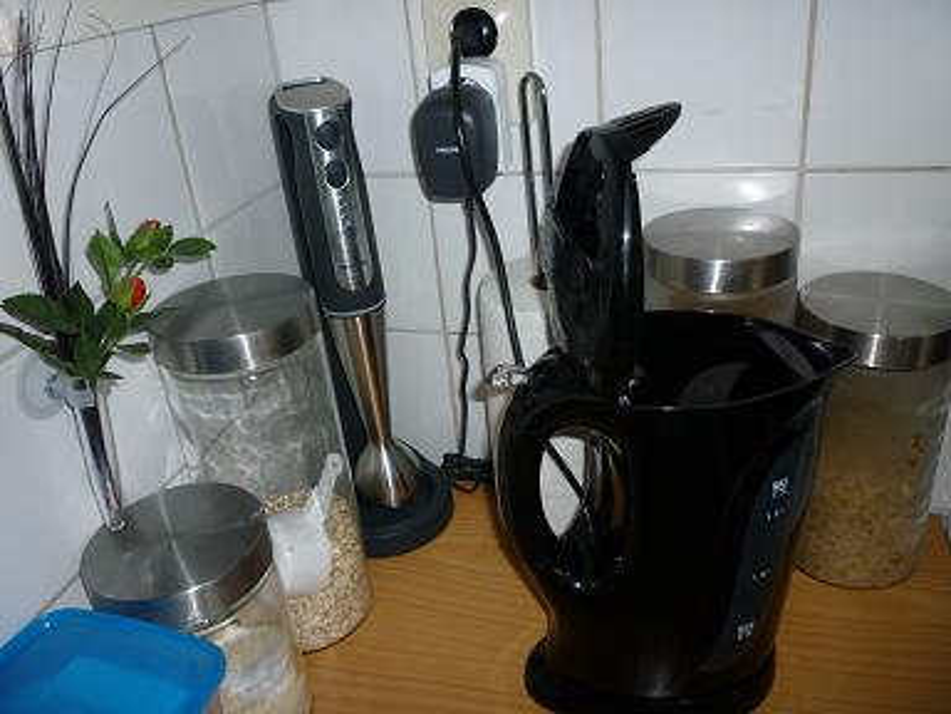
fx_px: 797
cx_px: 476
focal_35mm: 29
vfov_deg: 48.2
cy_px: 357
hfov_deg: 61.7
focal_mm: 5.2
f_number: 3.3
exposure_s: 1/30
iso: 100
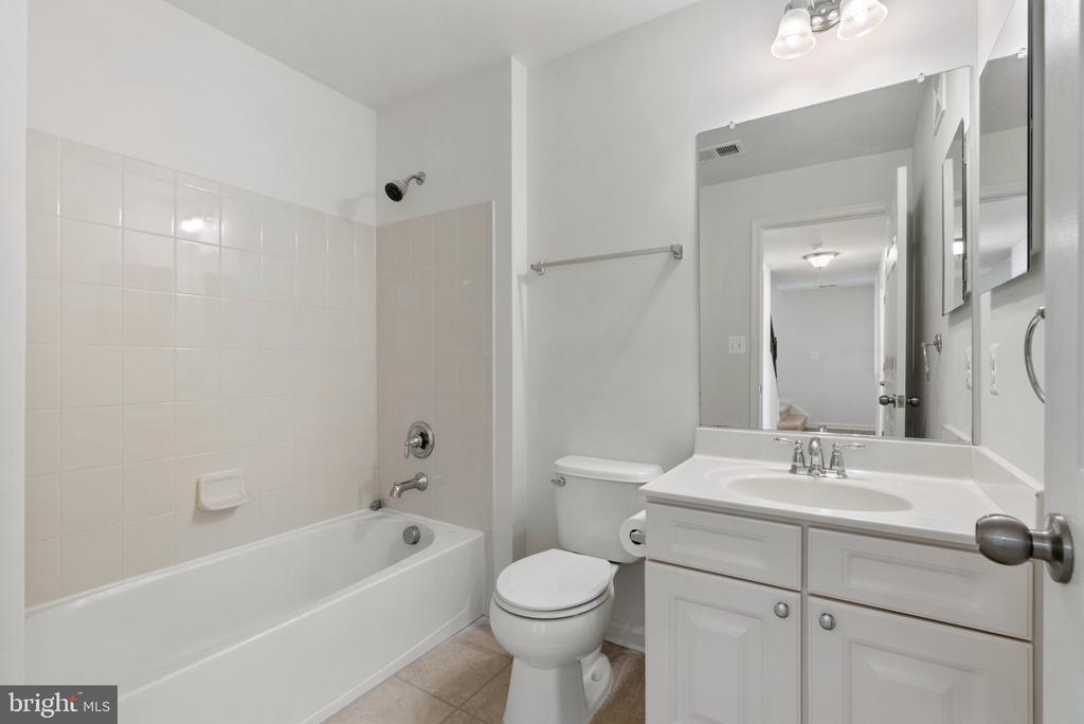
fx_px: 482
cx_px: 542
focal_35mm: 16
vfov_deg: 73.8
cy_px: 362
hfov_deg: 96.7
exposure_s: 1/3
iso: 800
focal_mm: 16
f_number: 8
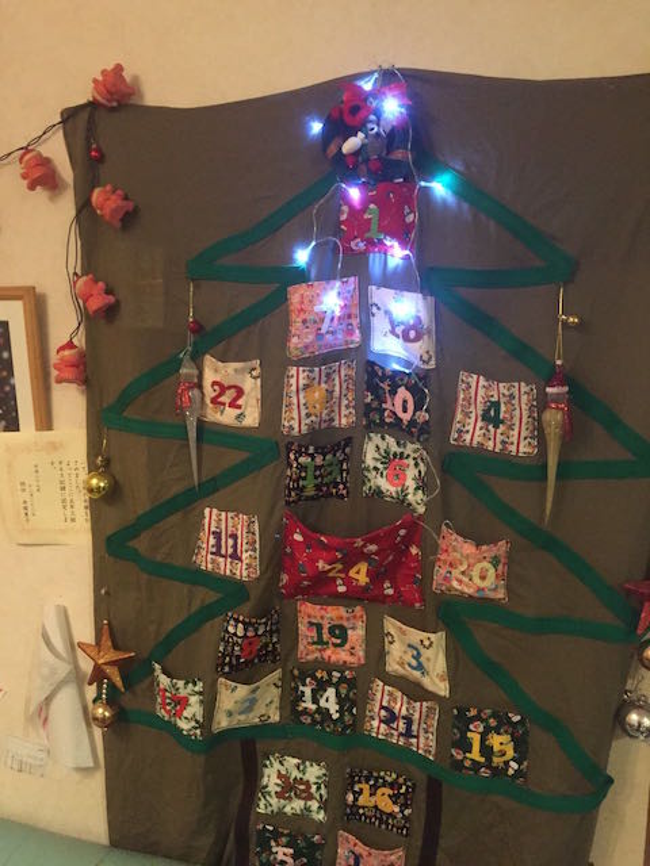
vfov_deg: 61.7
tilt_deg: -8.7
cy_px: 433
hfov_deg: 48.2
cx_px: 325
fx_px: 726
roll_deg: -0.4
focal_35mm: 29
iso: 320
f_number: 2.2
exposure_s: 1/15
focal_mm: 4.15
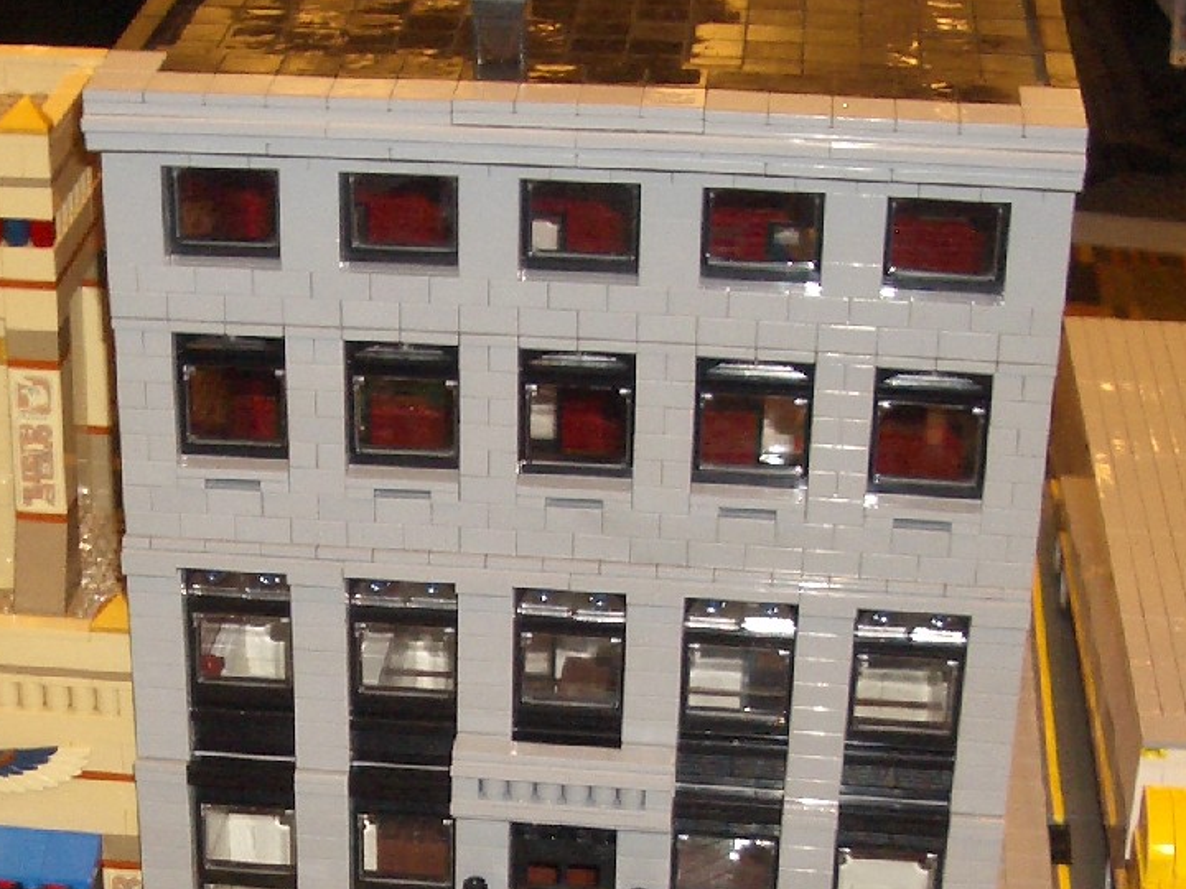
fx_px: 2878
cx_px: 320
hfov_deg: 23.1
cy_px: 800
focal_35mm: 84
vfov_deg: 17.3
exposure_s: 1/60
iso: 100
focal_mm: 5.8
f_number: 2.6
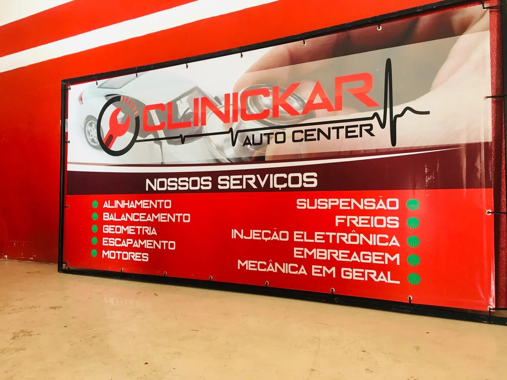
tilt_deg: -2.8
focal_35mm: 29
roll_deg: +2.1
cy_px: 190
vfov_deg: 48.2
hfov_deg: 61.7
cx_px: 254
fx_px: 425
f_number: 2.2
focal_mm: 4.15
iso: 80
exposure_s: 1/30
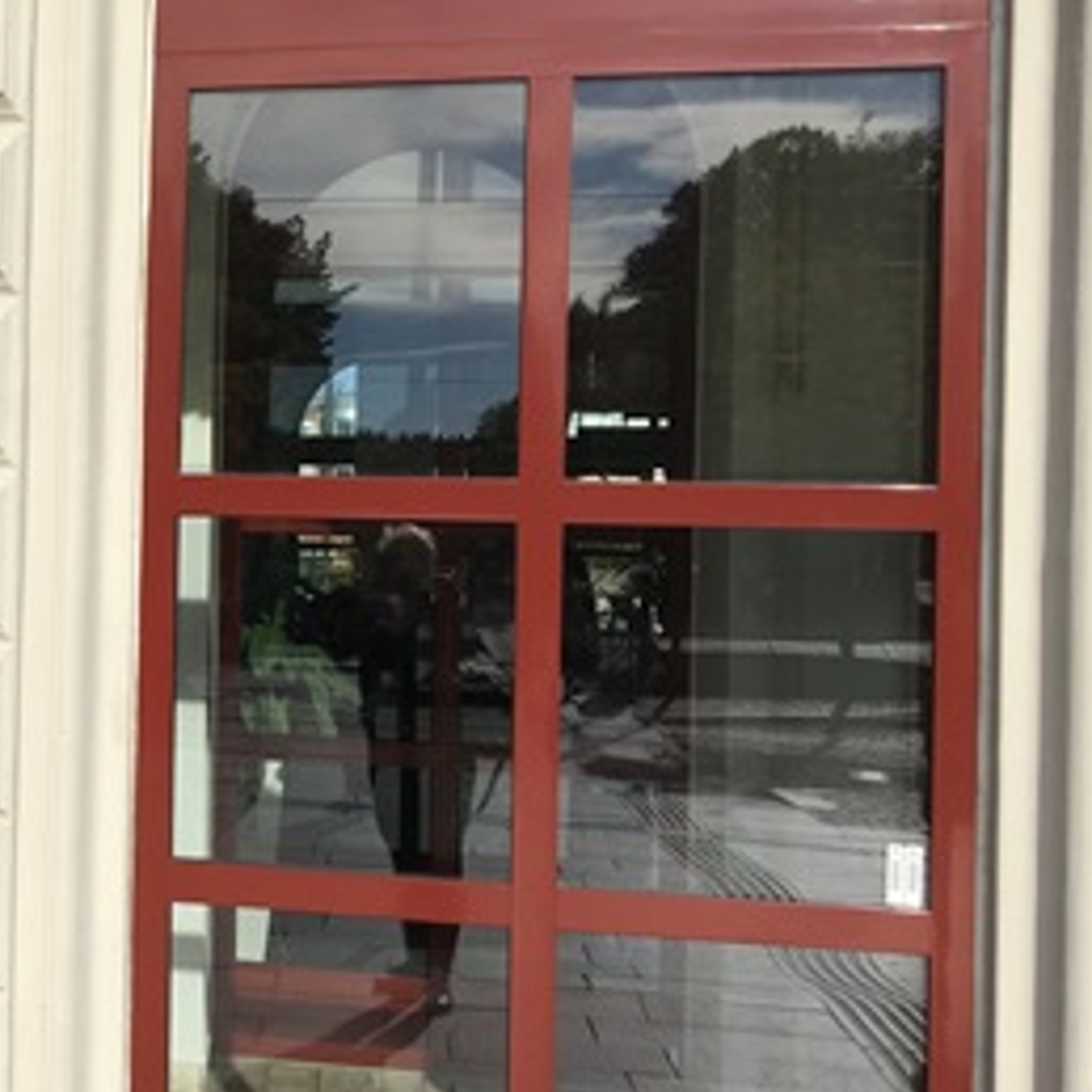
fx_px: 2141
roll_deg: -2.1
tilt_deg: +1.0
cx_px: -171
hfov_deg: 26.0
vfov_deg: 28.6
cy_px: 506
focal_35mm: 60
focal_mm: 4.15
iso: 25
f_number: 2.2
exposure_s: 1/2262
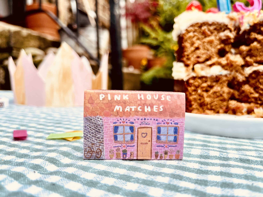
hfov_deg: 67.3
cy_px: 98
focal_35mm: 26
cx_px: 132
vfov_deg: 53.1
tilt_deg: -2.8
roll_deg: +2.3
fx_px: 198
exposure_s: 1/992
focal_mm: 5.1
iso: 50
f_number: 1.6
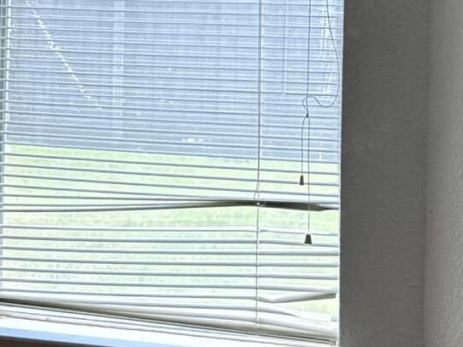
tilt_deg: +1.9
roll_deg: +0.1
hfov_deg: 14.5
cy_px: -87
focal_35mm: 132
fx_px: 1766
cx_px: -83
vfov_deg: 11.0
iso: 80
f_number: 1.78
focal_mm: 6.76
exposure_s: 1/467
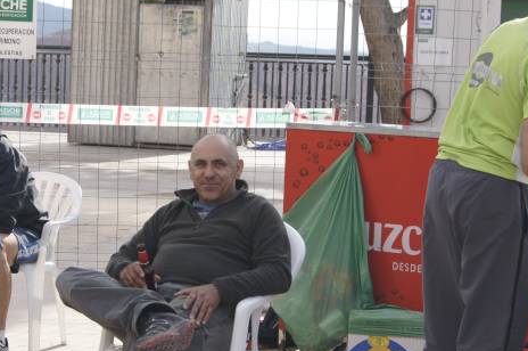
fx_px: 1611
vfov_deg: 12.4
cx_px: 147
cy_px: 257
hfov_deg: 18.5
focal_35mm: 110
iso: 200
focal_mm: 40
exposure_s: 1/500
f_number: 6.3
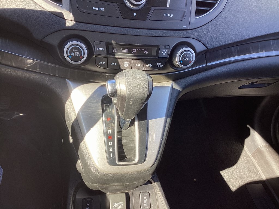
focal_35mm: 31
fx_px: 250
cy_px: 104
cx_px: 140
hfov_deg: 58.4
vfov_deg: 45.4
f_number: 2.4
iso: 32
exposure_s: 1/120
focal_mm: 3.3
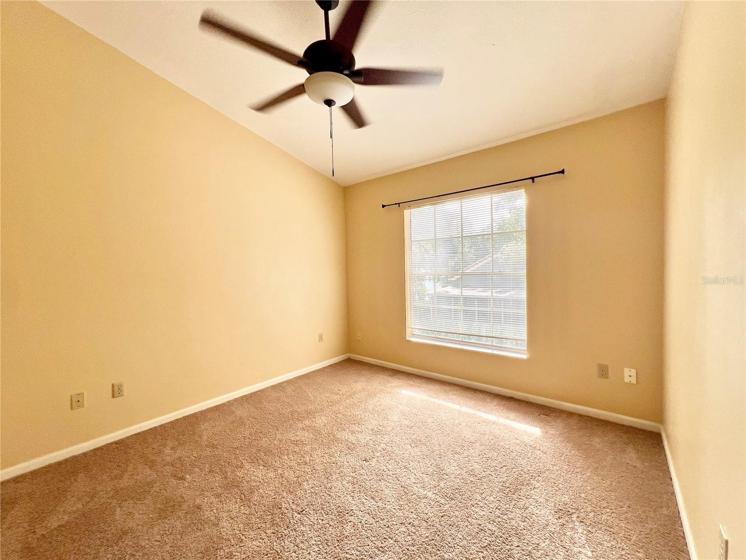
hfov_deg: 106.2
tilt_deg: -2.1
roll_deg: +2.3
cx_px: 373
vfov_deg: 89.9
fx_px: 280
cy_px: 280
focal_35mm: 13
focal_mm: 1.57
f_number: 1.8
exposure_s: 1/116
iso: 32
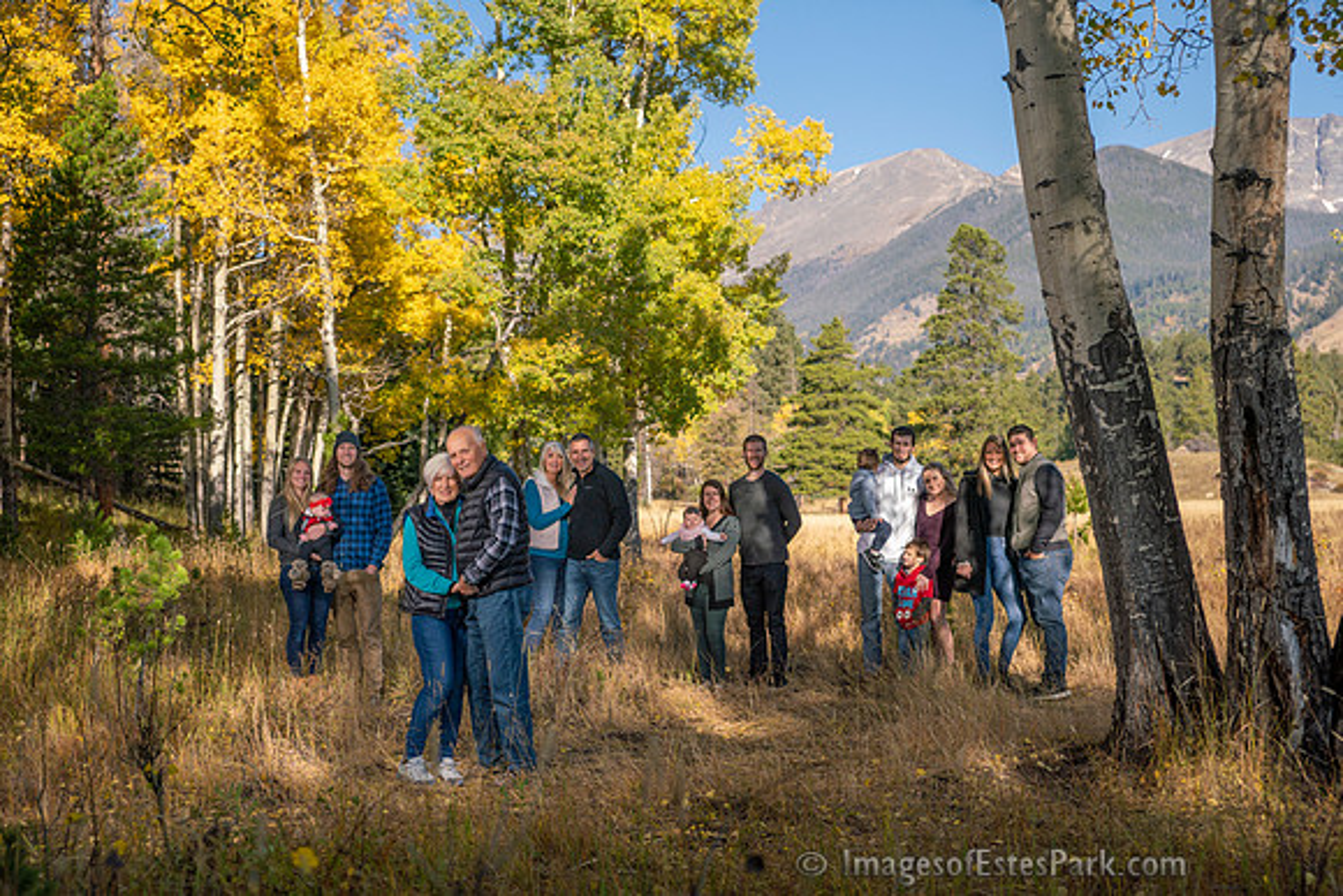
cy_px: 448
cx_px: 672
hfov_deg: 39.6
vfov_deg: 27.0
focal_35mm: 50
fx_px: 1866
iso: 100
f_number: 3.5
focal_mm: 50
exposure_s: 1/1250
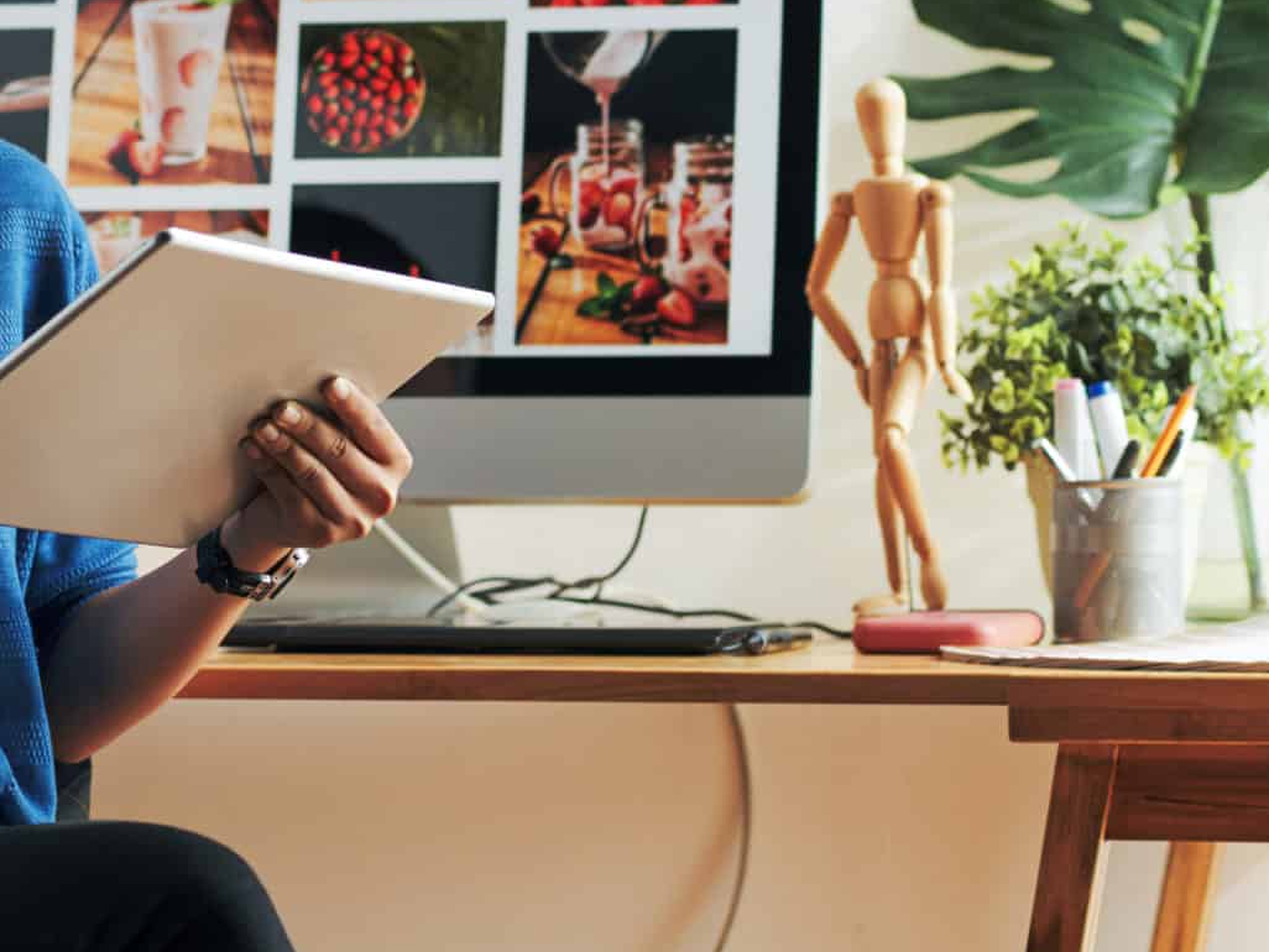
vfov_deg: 7.3
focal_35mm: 204
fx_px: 7480
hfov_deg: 9.6
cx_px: 0
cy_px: 41
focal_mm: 85
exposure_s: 1/180
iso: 400
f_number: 4
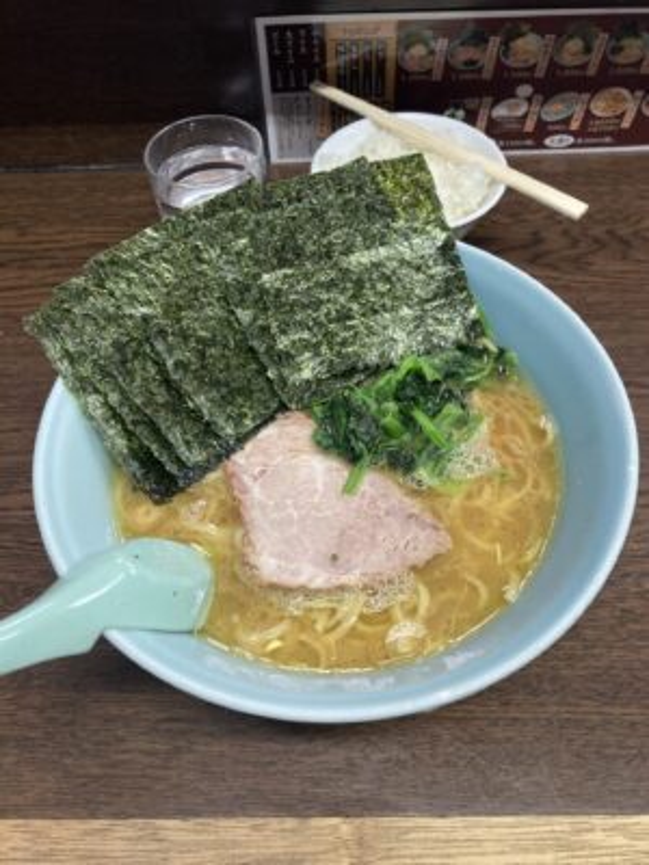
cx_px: 324
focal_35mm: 28
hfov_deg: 49.7
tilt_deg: -54.3
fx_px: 700
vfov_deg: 63.4
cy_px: 432
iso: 80
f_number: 1.8
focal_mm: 3.99
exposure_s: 1/50
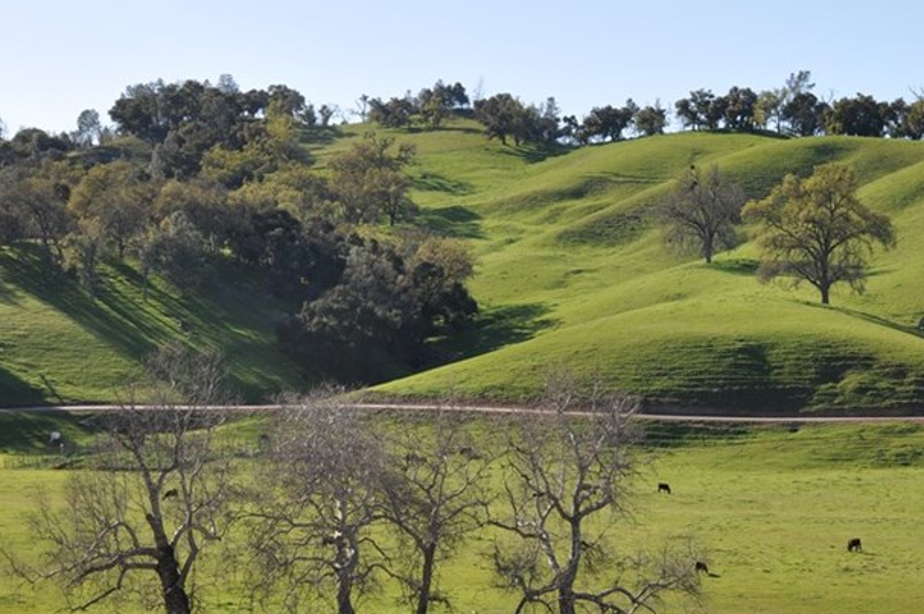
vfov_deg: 16.8
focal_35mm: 81
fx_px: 2076
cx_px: 636
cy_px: 325
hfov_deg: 24.9
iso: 200
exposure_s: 1/320
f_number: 8
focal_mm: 32
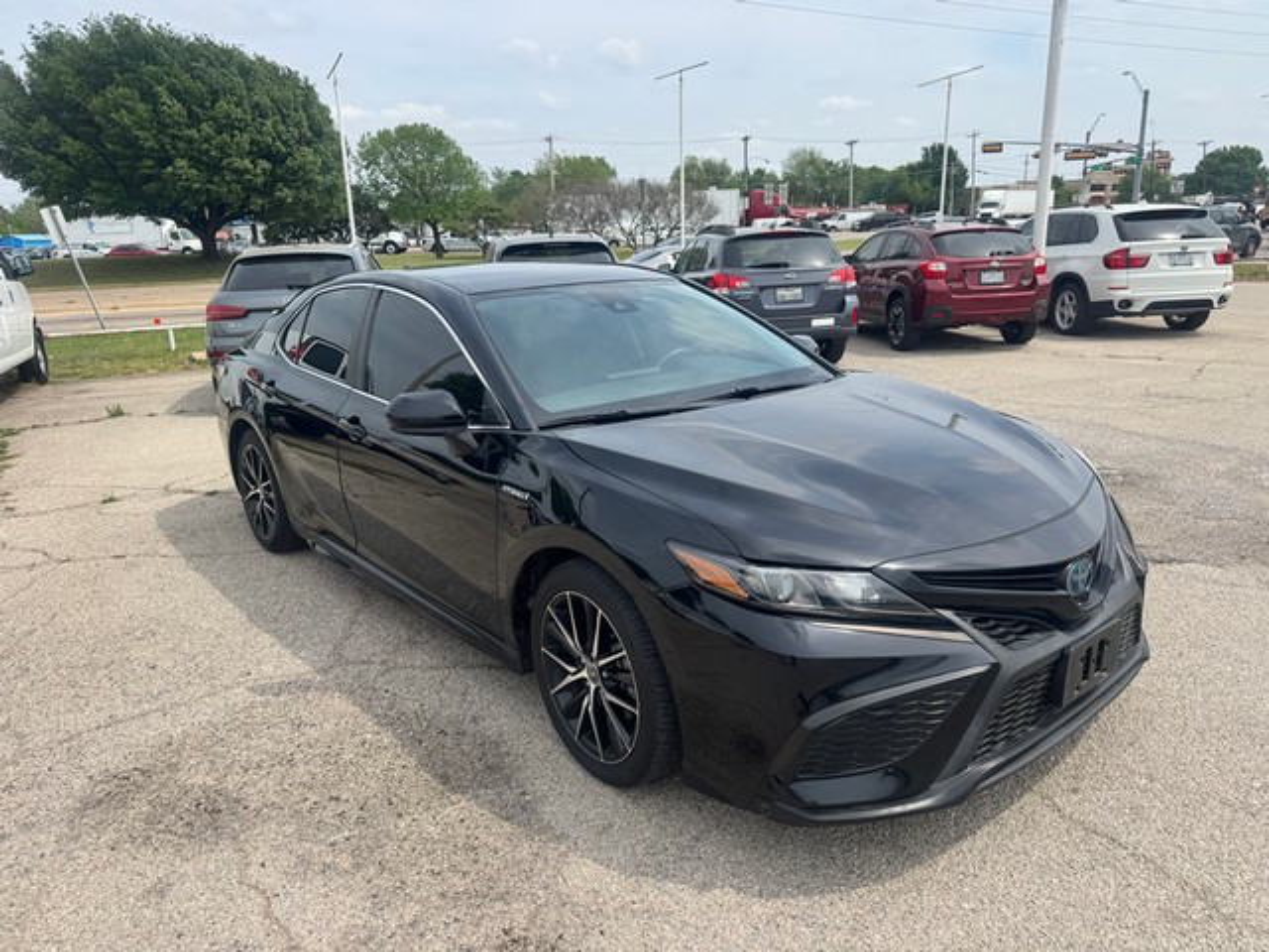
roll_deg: +1.8
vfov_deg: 56.8
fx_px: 880
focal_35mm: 24
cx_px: 634
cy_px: 476
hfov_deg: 71.6
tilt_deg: -17.0
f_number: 1.78
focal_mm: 6.76
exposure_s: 1/3597
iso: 80
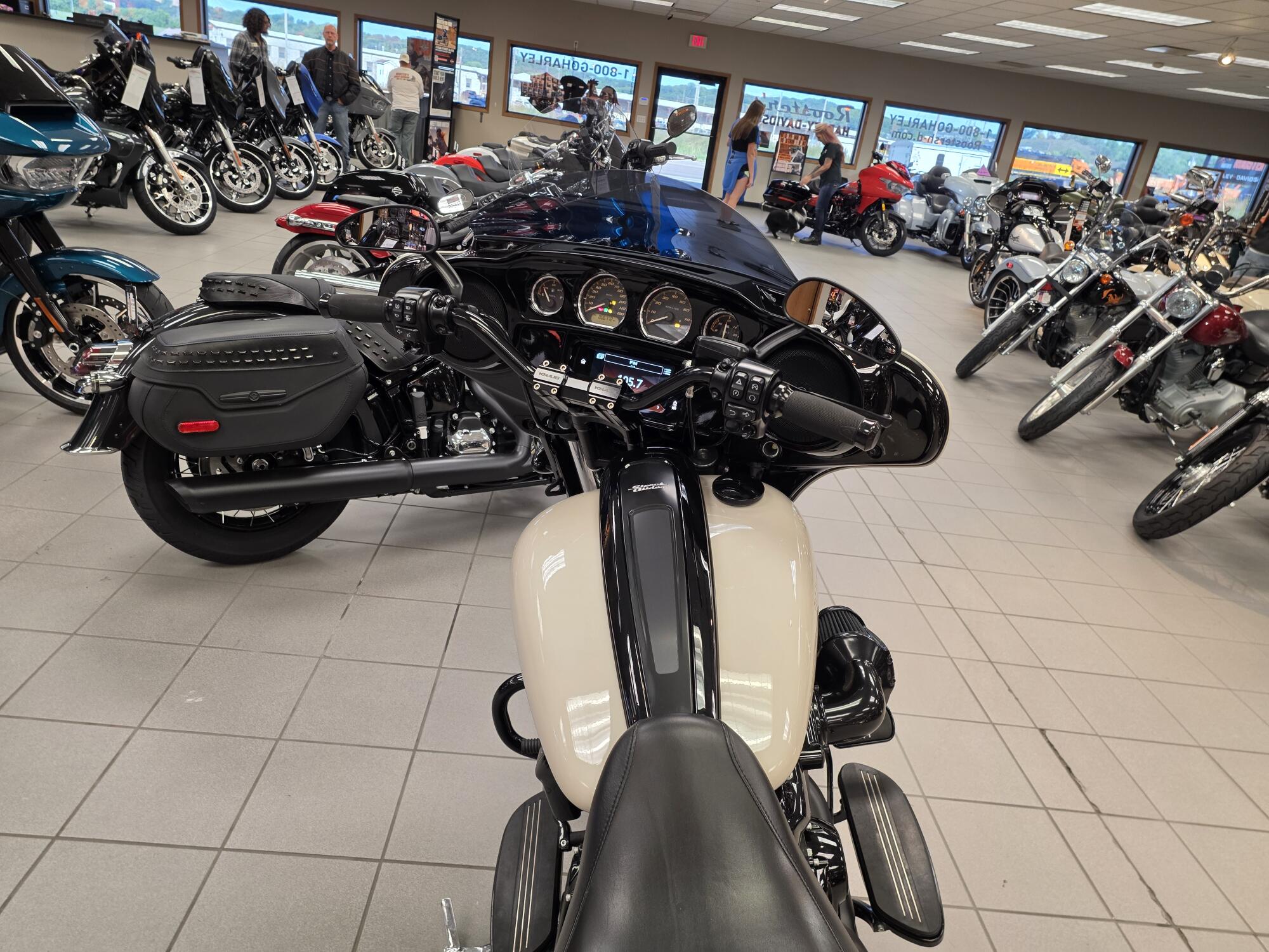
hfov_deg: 73.9
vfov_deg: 58.9
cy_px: 476
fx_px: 843
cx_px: 634
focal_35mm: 23
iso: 125
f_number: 1.7
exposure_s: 1/120
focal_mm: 6.25
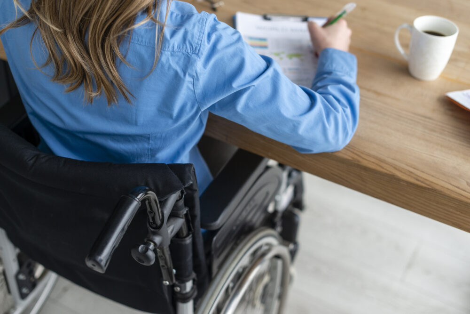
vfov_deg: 27.0
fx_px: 653
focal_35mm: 50
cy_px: 157
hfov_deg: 39.6
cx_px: 235
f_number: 2.8
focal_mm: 50
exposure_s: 1/200
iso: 320
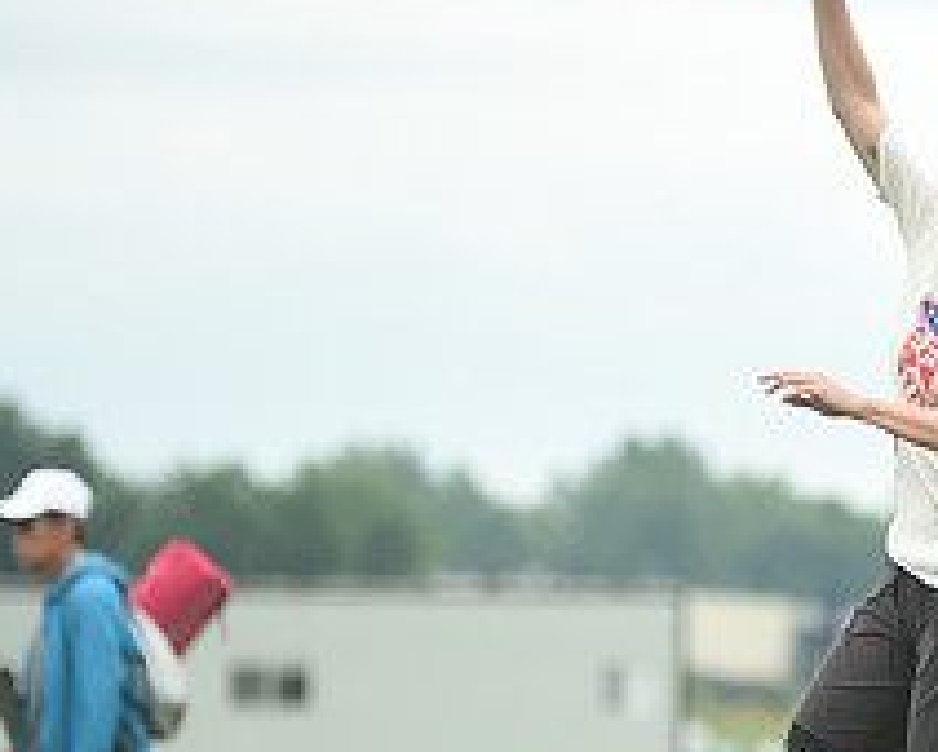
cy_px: 511
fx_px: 11393
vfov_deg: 3.8
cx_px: 1088
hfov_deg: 4.7
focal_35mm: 410
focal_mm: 160
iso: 320
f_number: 2.8
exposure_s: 1/1000
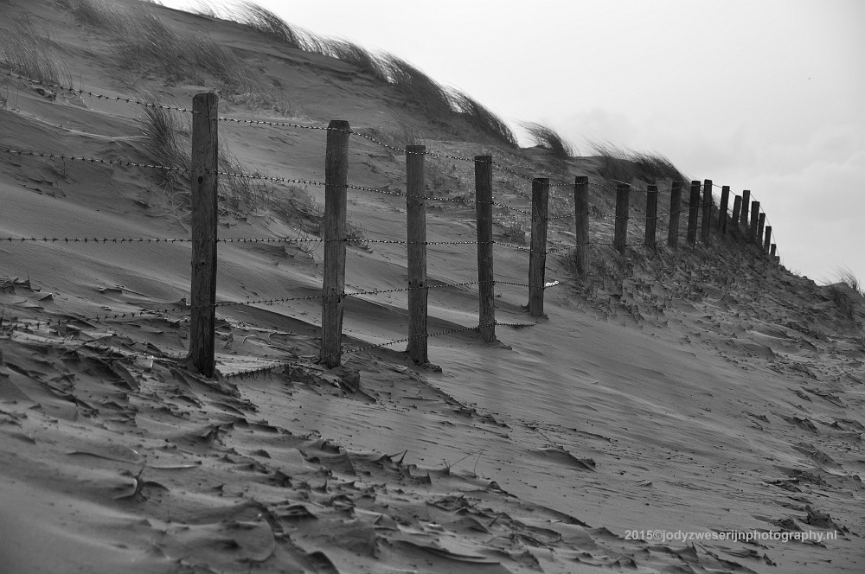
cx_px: 432
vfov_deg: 13.0
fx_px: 2520
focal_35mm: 105
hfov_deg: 19.5
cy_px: 287
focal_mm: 70
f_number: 6.7
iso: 200
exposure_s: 1/250
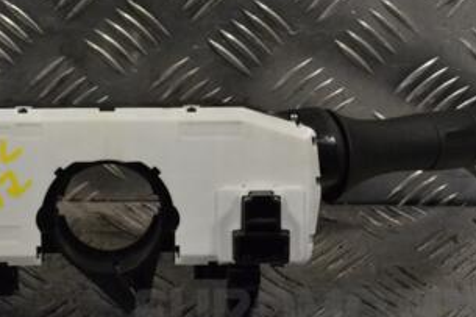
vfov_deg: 10.3
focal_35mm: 133
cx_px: 106
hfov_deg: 15.3
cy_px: 105
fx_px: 1757
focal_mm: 45
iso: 3200
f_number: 10
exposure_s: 1/400
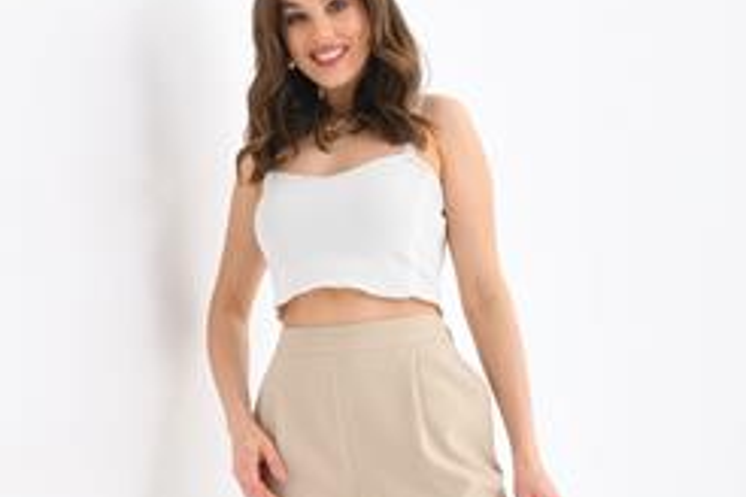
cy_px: 497
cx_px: 355
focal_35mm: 84
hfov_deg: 24.2
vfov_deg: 15.9
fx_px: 1741
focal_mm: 46
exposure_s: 1/125
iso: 160
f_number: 6.3
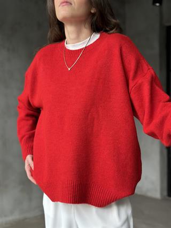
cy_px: 114
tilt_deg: -0.5
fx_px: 316
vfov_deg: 39.6
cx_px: 86
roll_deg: +0.1
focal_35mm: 48
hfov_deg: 30.3
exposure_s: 1/60
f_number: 1.78
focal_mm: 6.86
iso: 125
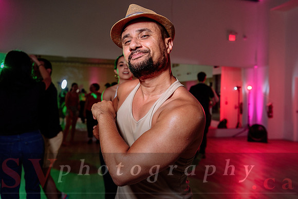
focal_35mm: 34
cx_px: 160
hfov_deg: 56.0
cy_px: 94
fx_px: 280
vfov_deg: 39.1
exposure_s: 1/160
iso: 1000
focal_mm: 31
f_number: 3.5
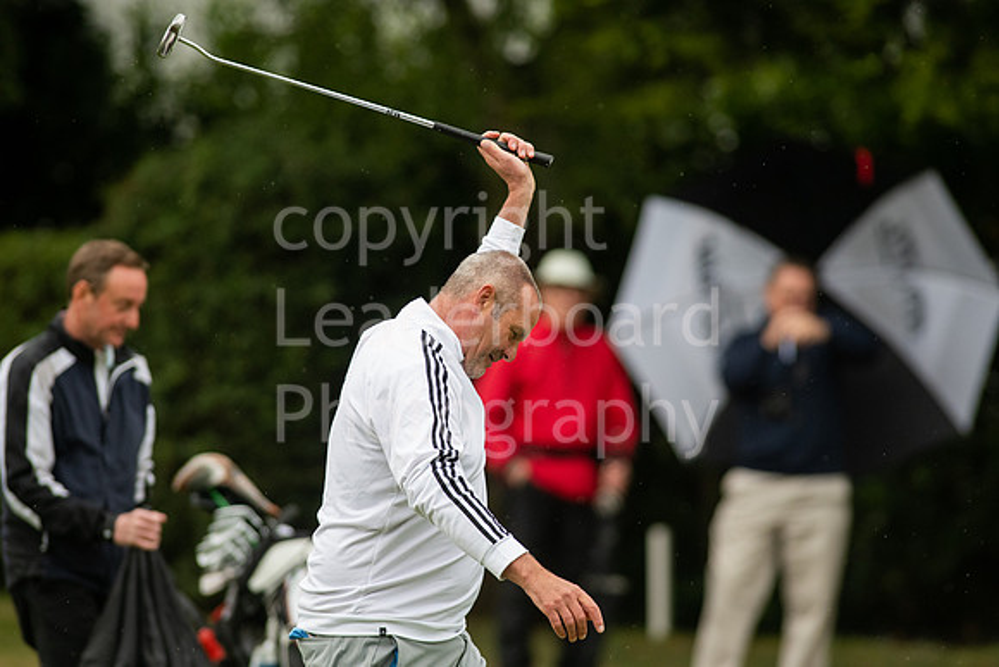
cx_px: 500
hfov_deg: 4.6
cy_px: 334
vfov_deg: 3.1
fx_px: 12490
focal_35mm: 450
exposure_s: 1/1250
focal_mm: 300
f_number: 4.5
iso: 1250
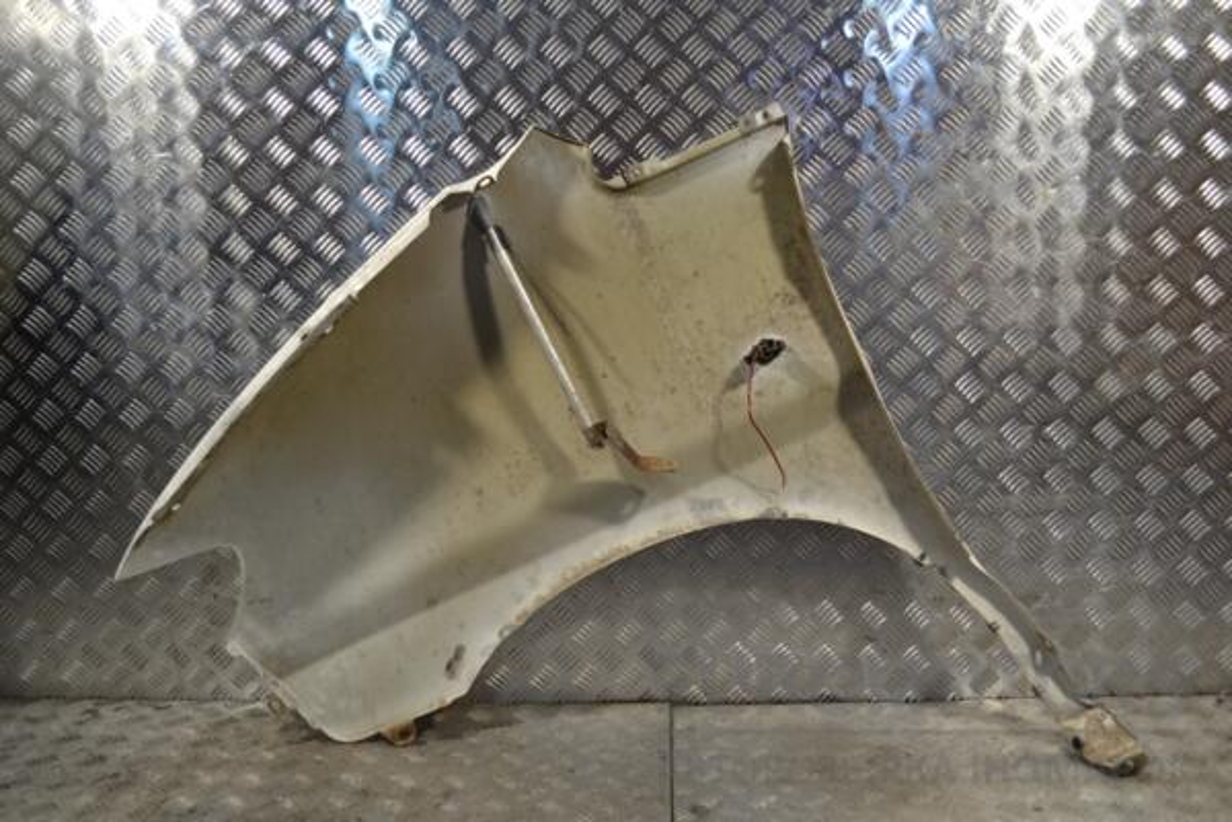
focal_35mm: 33
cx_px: 616
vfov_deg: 40.0
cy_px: 411
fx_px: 1129
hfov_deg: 57.2
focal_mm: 22
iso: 100
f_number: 4
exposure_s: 1/50
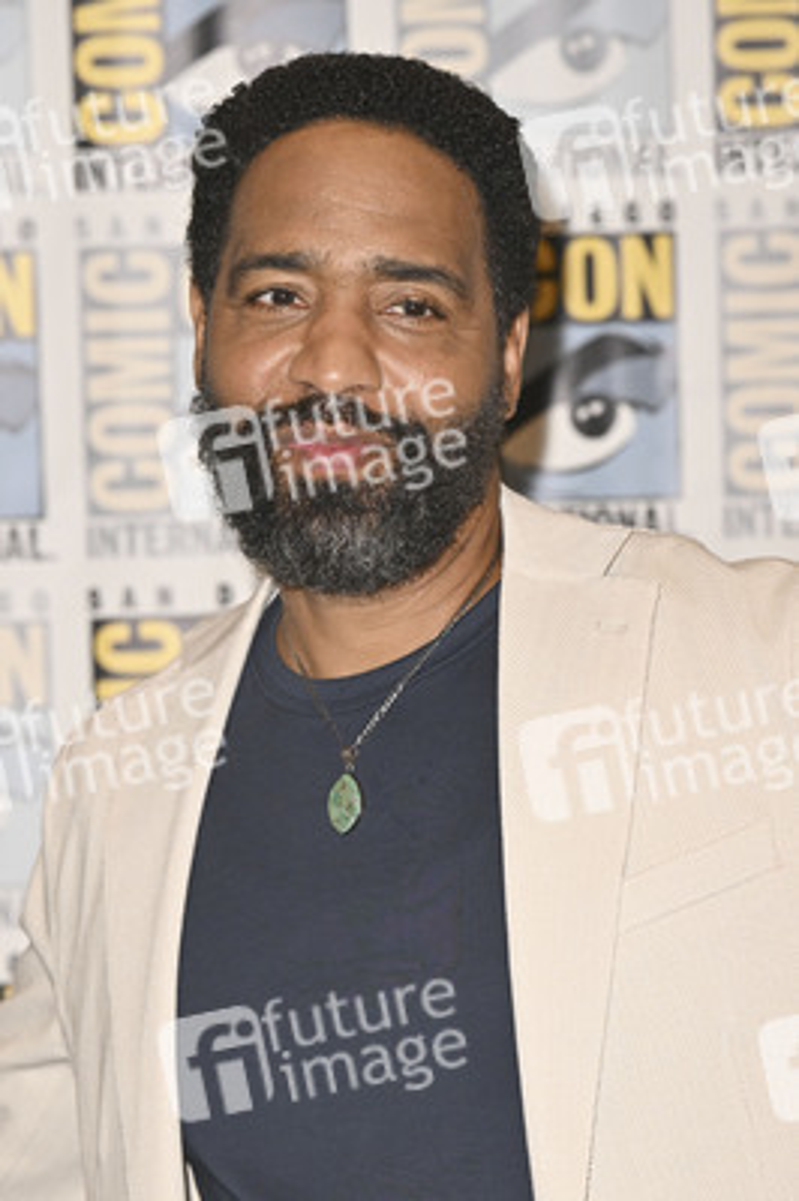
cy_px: 600
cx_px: 400
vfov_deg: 18.1
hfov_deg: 12.1
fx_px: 3768
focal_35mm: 113
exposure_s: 1/250
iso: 2500
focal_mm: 113
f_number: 5
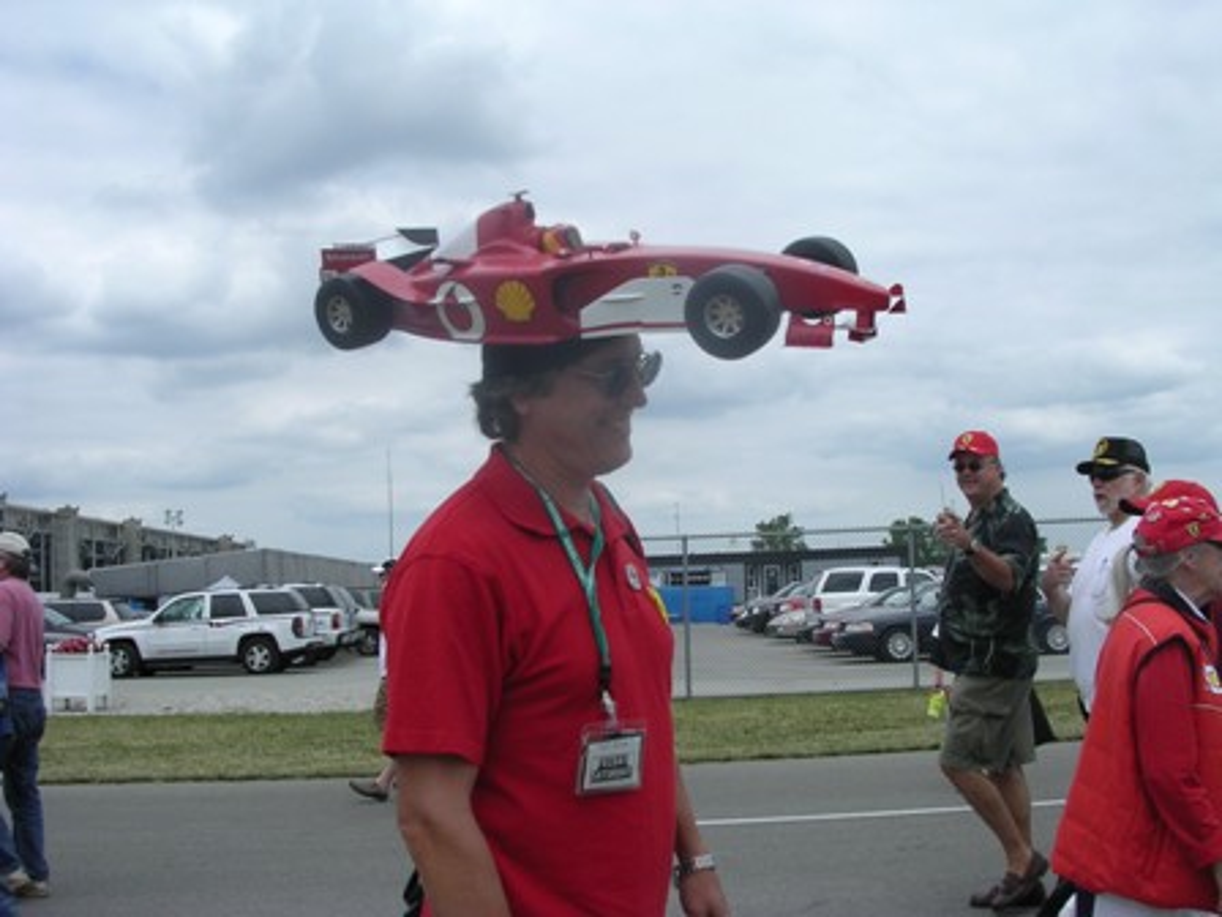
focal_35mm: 38
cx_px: 611
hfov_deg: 49.0
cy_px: 458
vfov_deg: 37.7
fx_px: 1341
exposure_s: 1/432
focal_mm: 5.8
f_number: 5.6
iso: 100
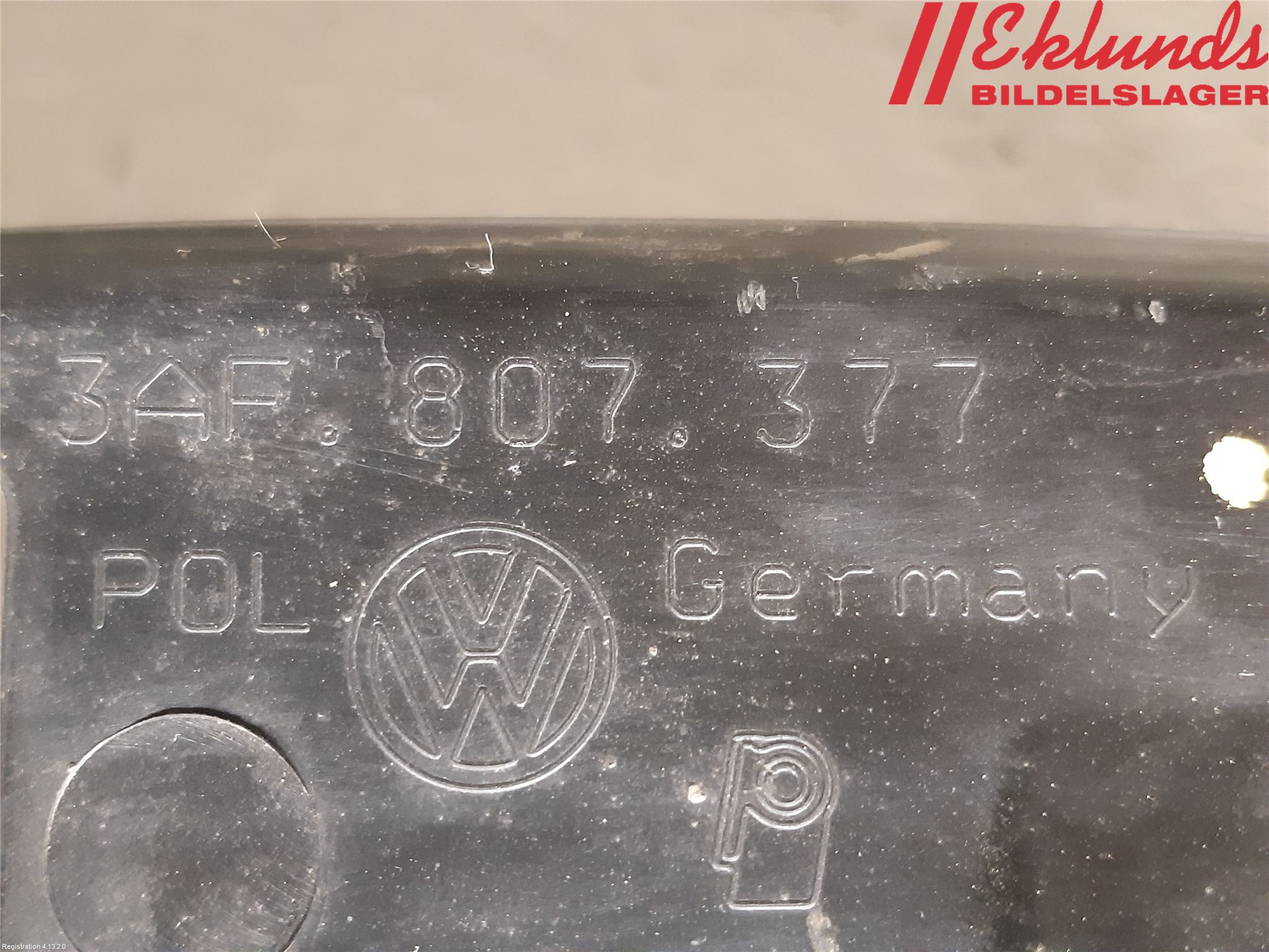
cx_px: 634
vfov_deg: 53.1
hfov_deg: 67.3
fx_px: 953
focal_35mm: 26
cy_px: 476
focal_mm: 3.93
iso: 640
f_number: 1.7
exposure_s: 1/20
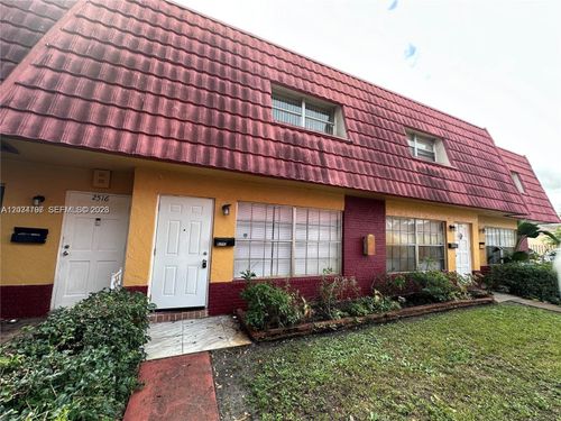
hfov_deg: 102.1
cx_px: 280
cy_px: 210
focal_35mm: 14
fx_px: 227
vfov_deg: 85.7
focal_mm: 2.22
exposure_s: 1/236
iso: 40
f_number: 2.2
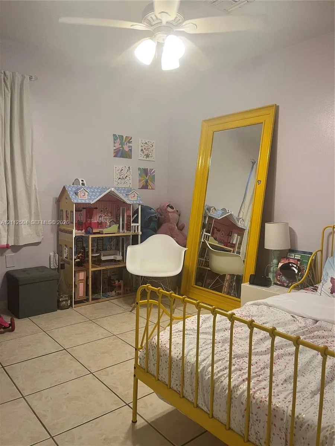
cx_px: 168
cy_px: 223
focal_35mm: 26
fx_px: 335
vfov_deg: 67.3
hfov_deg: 53.1
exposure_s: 1/71
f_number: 1.6
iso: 125
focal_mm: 5.1
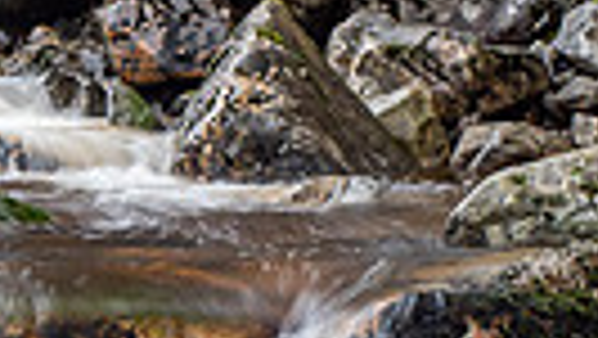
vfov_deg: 7.5
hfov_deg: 12.6
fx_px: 2554
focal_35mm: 161
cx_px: -319
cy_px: 426
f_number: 7.1
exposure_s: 1/2.5
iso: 200
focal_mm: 17
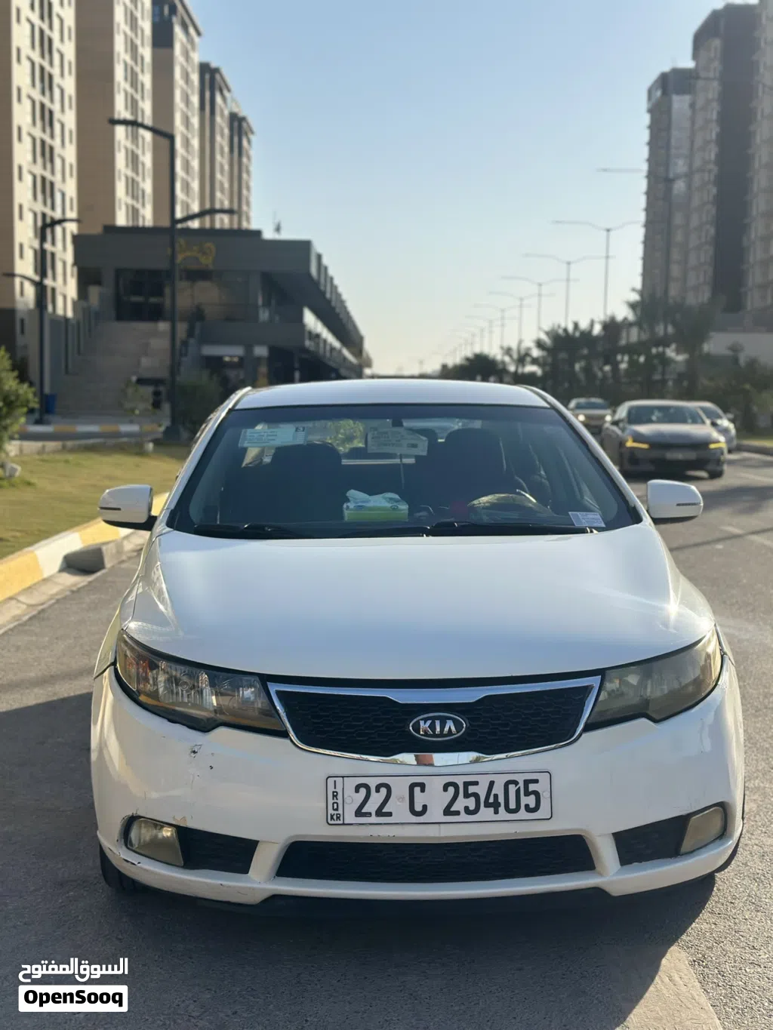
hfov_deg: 30.3
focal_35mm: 48
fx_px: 1429
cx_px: 386
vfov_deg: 39.7
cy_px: 515
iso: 80
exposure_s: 1/7092
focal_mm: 6.86
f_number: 1.78
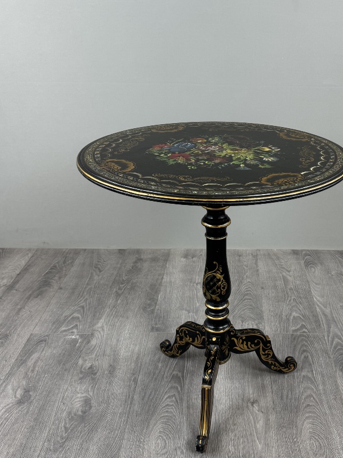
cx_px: 226
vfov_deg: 51.4
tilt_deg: -25.1
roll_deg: -1.0
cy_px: 230
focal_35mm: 36
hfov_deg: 39.2
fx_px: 476
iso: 125
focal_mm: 6.76
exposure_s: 1/100
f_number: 1.78
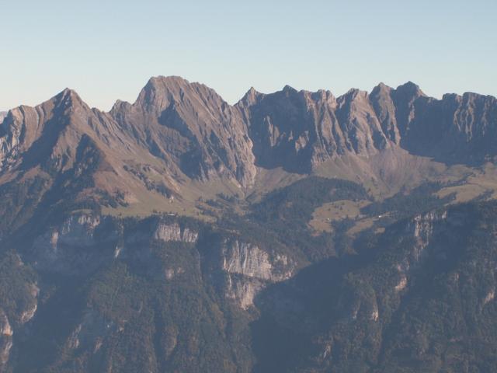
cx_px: 248
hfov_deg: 21.8
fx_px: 1292
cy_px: 186
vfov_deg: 16.4
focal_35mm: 90
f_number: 8
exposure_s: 1/160
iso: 50
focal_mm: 15.03
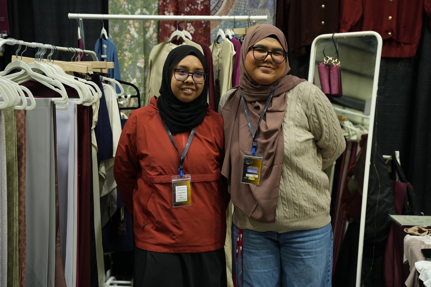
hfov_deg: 39.3
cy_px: 144
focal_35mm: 50
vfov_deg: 26.8
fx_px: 603
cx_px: 216
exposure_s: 1/250
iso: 3200
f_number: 4
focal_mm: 50.4
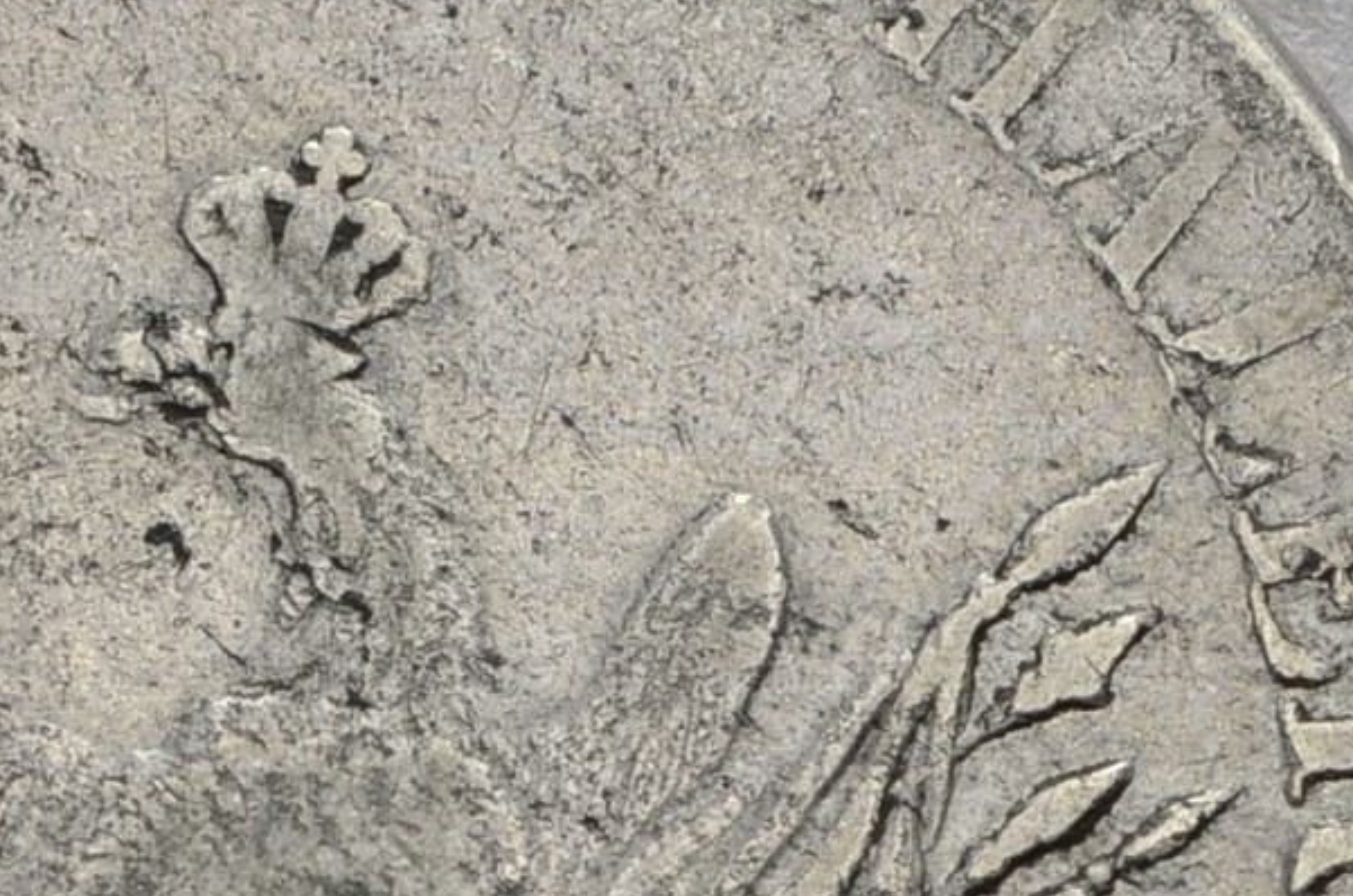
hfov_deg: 6.1
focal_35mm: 338
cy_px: 982
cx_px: 1542
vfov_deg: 4.0
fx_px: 12678
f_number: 14
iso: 400
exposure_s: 1/250
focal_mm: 55
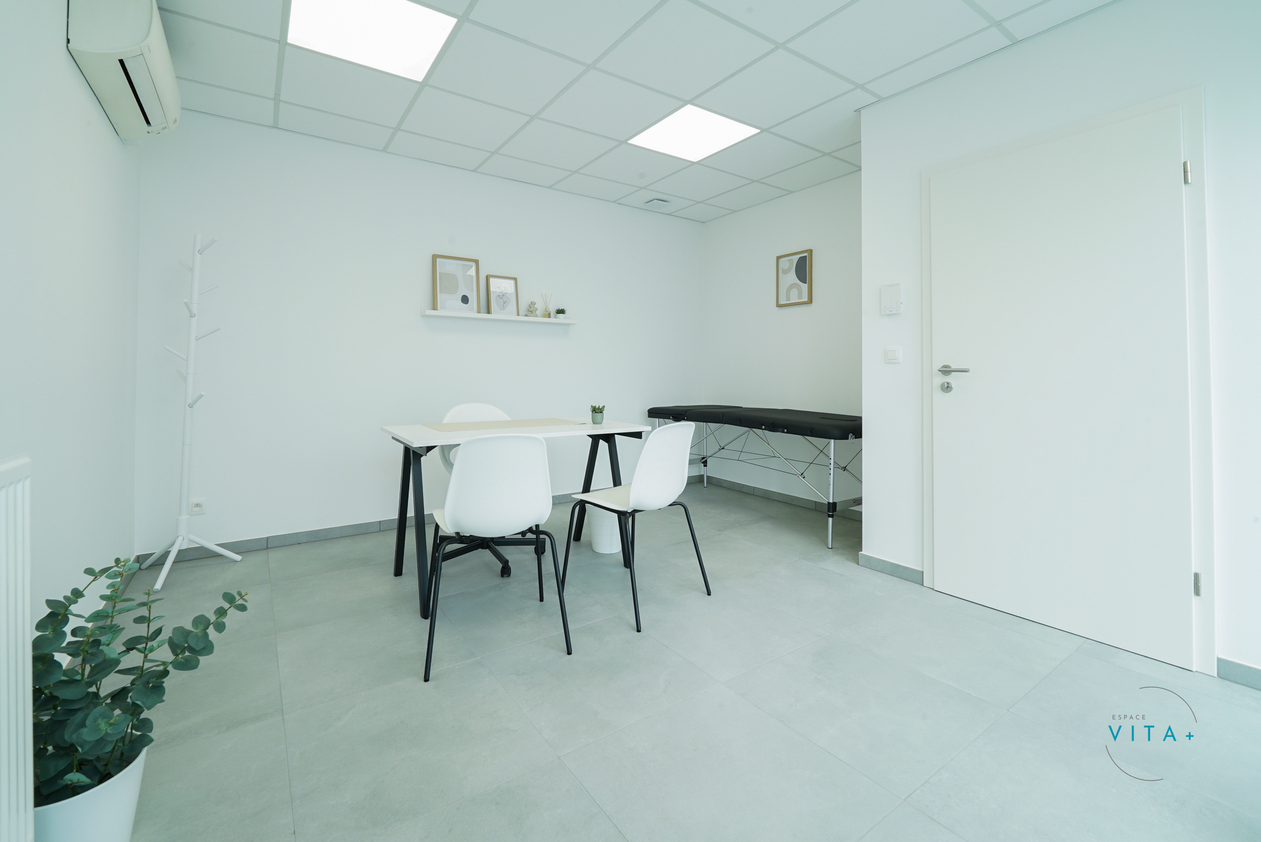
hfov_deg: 104.2
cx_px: 630
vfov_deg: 81.3
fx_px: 491
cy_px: 421
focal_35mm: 14
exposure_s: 1/4
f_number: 16
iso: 100
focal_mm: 14
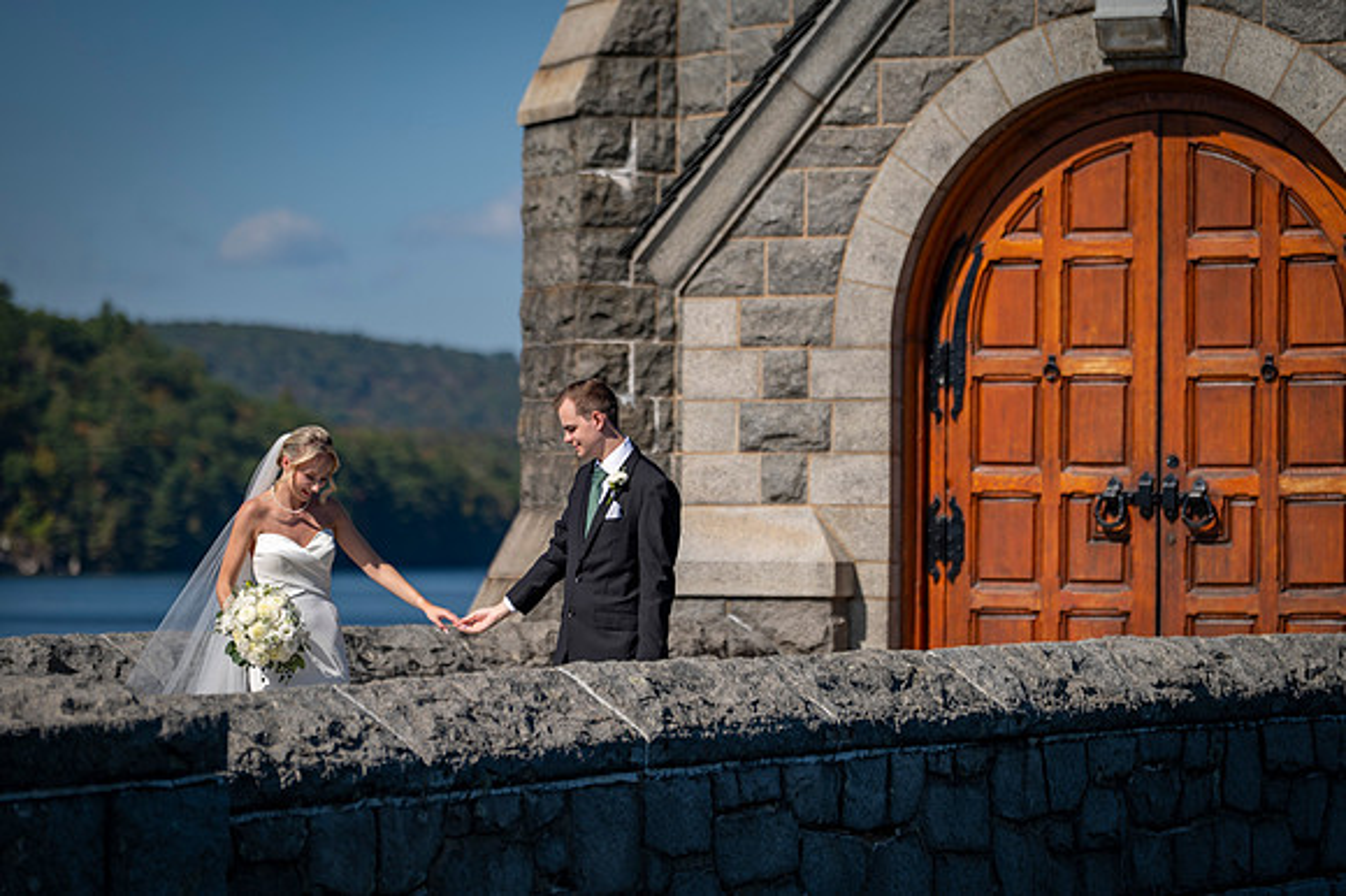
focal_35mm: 143
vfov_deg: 9.6
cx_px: 673
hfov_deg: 14.4
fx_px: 5337
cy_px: 448
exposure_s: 1/4000
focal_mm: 140
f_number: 2.8
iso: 100
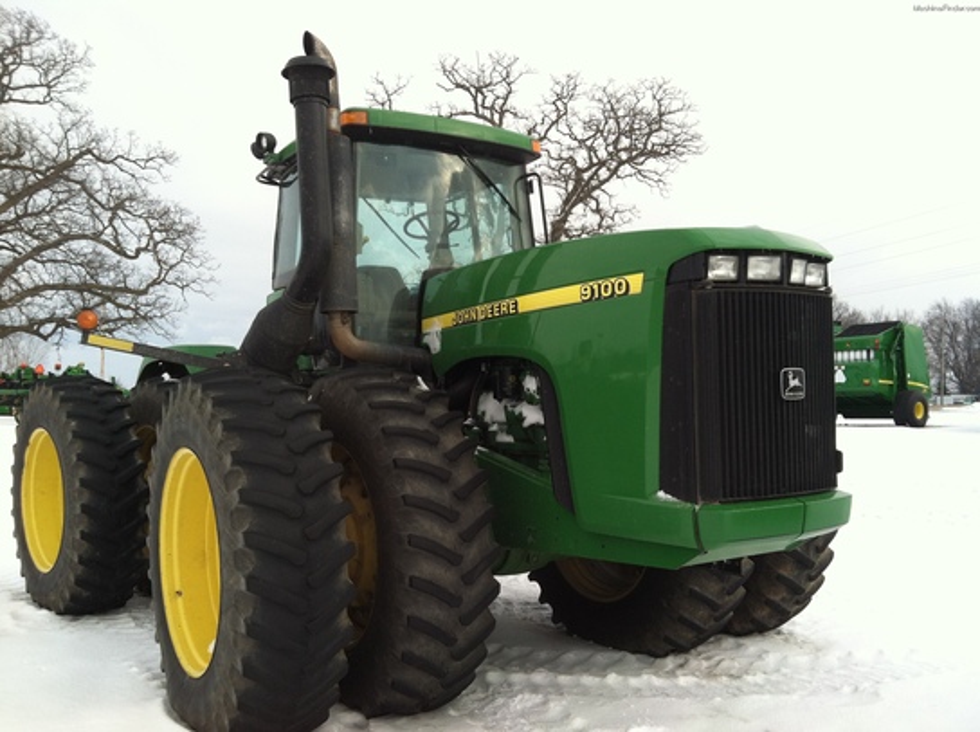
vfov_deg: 40.6
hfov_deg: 52.7
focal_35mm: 35
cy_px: 366
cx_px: 490
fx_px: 989
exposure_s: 1/857
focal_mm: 3.85
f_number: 2.8
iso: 80
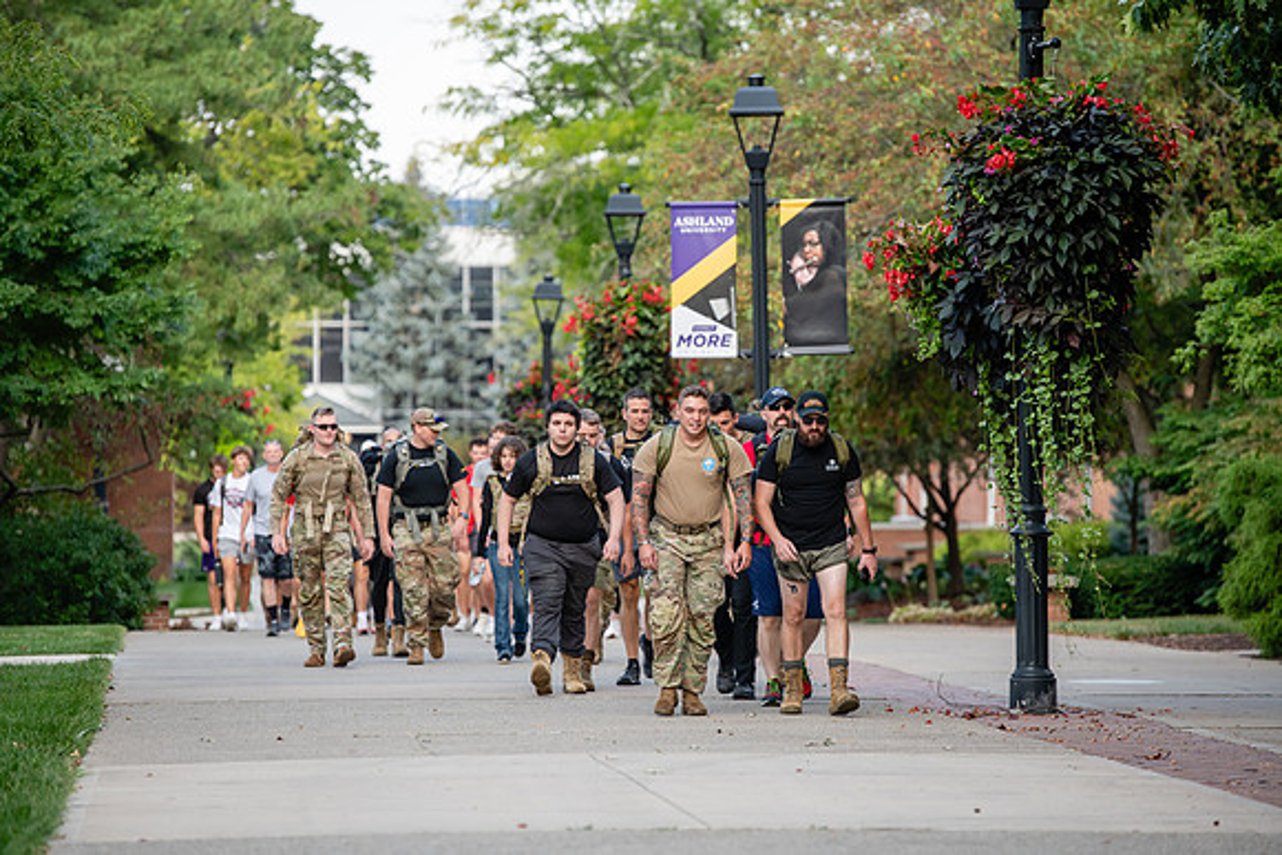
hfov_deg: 11.1
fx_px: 6589
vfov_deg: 7.4
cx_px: 641
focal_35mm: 185
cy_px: 428
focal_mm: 185
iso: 400
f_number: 4
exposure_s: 1/400
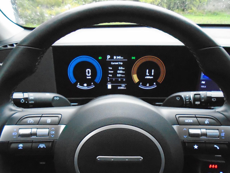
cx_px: 115
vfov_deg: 53.1
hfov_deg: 67.3
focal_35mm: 26
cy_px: 86
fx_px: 173
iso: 1600
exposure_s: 1/60
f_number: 3.2
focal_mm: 4.6
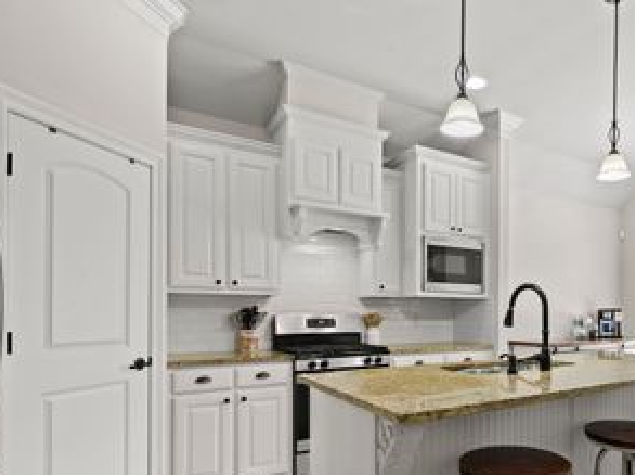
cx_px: 444
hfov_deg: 70.9
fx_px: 421
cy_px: 326
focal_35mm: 23
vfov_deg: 57.1
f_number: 14
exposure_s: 1.3
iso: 200
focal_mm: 14
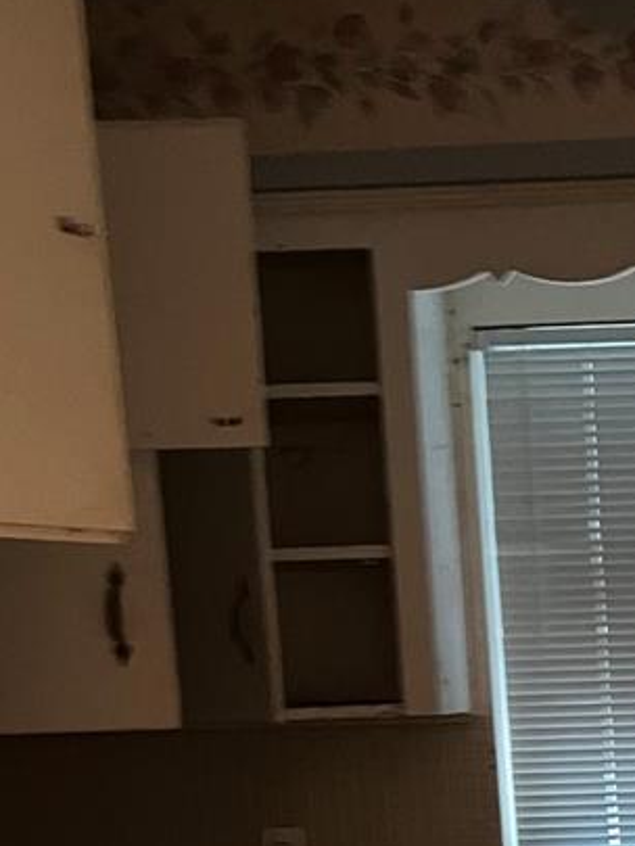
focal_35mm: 77
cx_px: 771
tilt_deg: -10.3
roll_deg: +2.3
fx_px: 1882
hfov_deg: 18.1
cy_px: 1059
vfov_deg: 22.9
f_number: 1.5
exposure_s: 1/24
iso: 800
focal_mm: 5.7
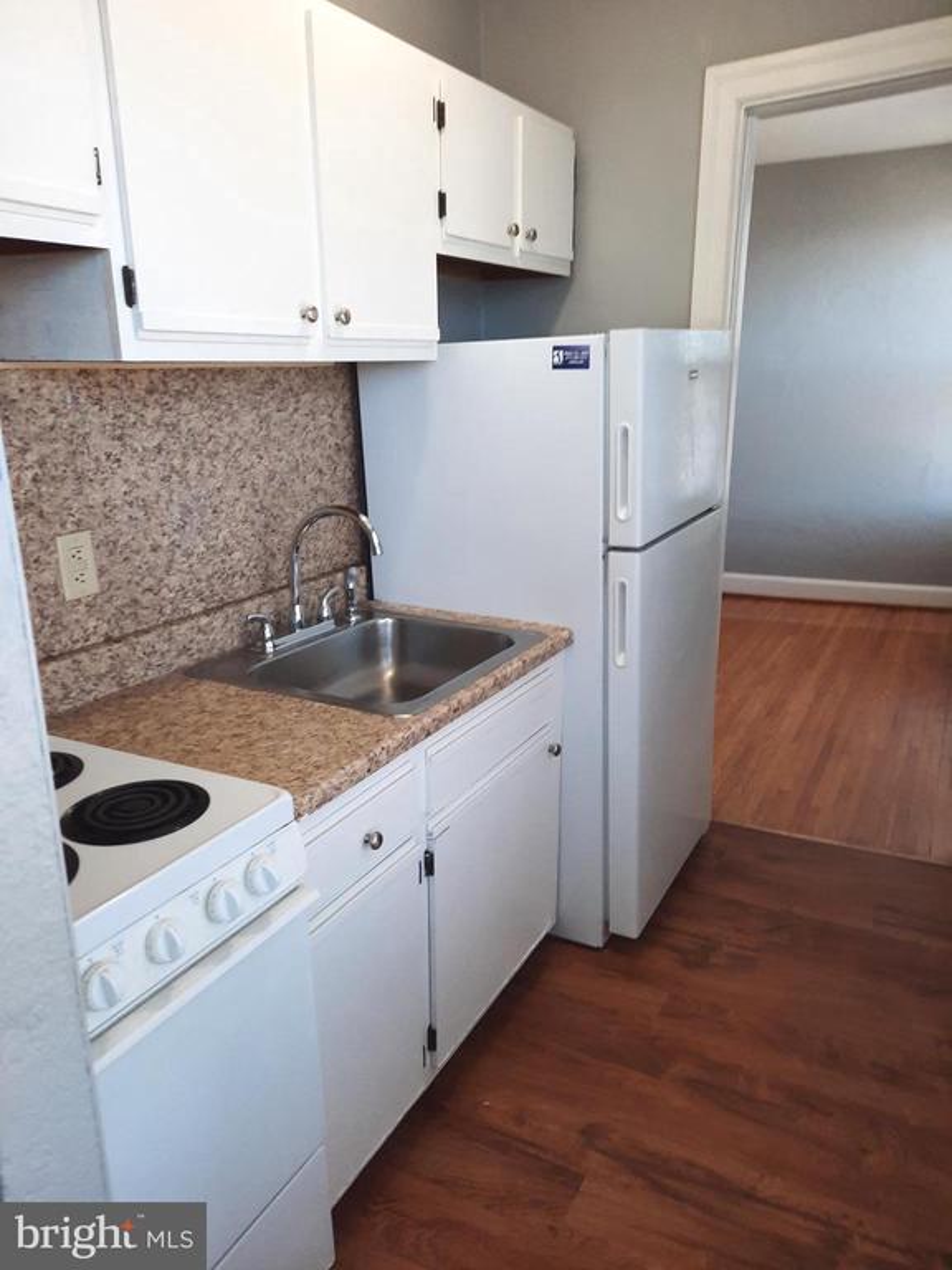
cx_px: 476
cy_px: 635
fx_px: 917
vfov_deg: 69.4
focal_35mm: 25
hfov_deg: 54.9
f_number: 2
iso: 160
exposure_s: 1/60
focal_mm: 4.6
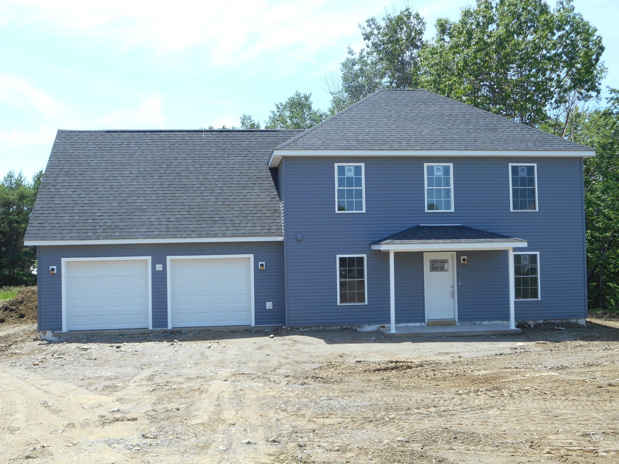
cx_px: 310
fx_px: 697
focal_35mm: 39
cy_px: 232
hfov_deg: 47.9
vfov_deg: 36.8
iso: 80
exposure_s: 1/250
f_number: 4.5
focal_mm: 6.9
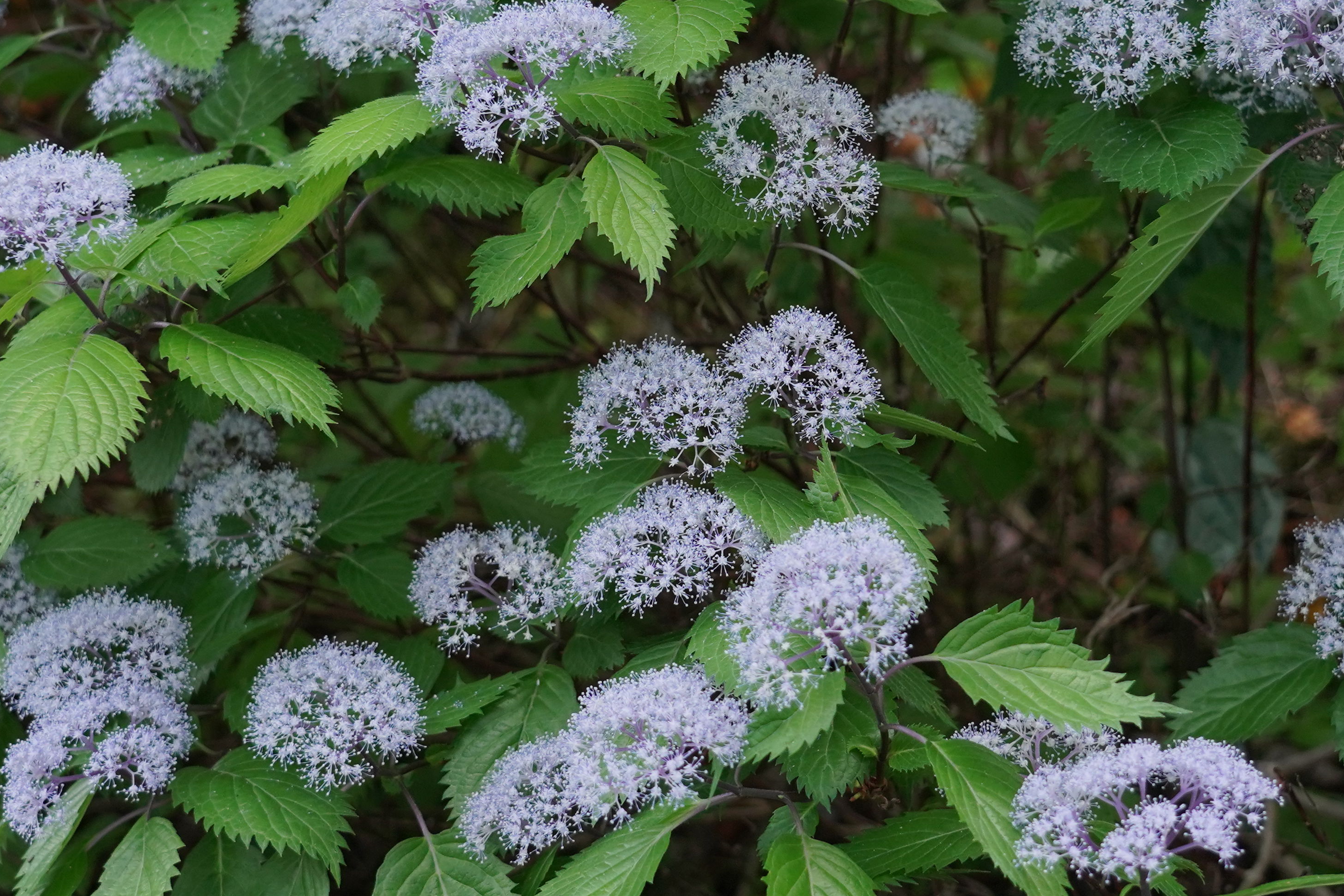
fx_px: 3173
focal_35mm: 85
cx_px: 708
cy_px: 384
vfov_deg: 16.1
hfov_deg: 23.9
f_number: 4
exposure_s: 1/400
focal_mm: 42
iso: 1000
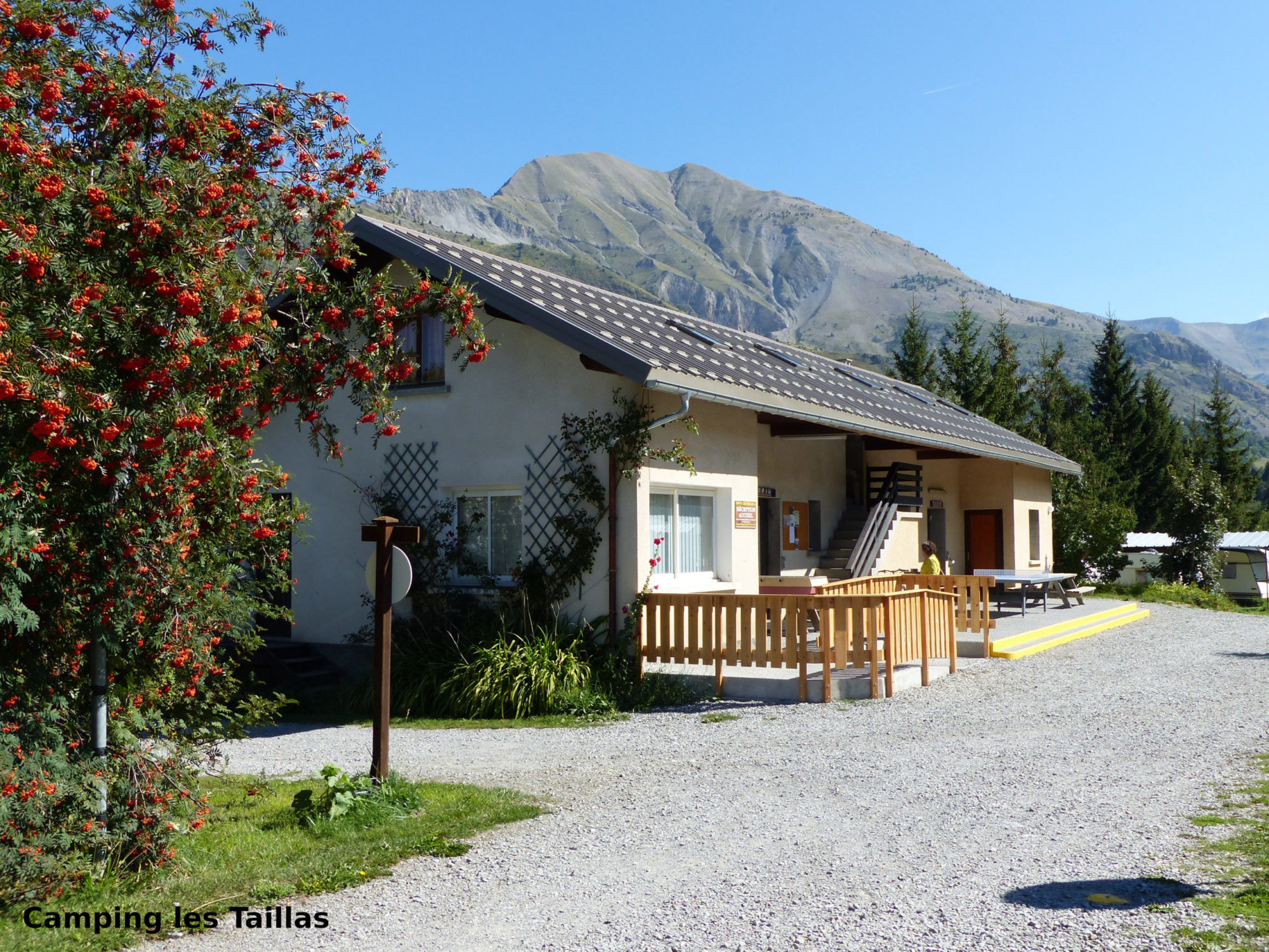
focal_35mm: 34
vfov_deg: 41.8
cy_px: 476
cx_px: 634
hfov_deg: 54.0
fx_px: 1246
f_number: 4
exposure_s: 1/640
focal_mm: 6
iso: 100
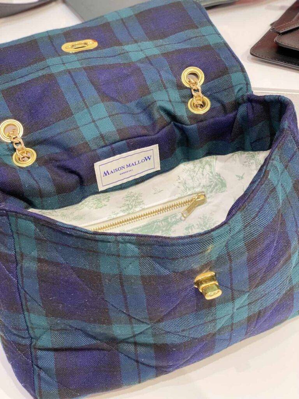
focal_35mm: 52
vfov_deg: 36.8
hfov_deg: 28.0
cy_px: 200
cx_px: 150
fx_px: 599
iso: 125
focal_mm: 6
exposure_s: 1/100
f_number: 2
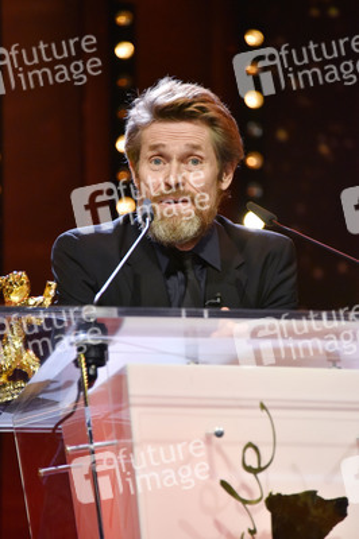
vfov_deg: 8.2
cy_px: 270
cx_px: 180
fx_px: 3746
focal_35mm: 250
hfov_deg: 5.5
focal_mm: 250
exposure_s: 1/125
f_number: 5.6
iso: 4000
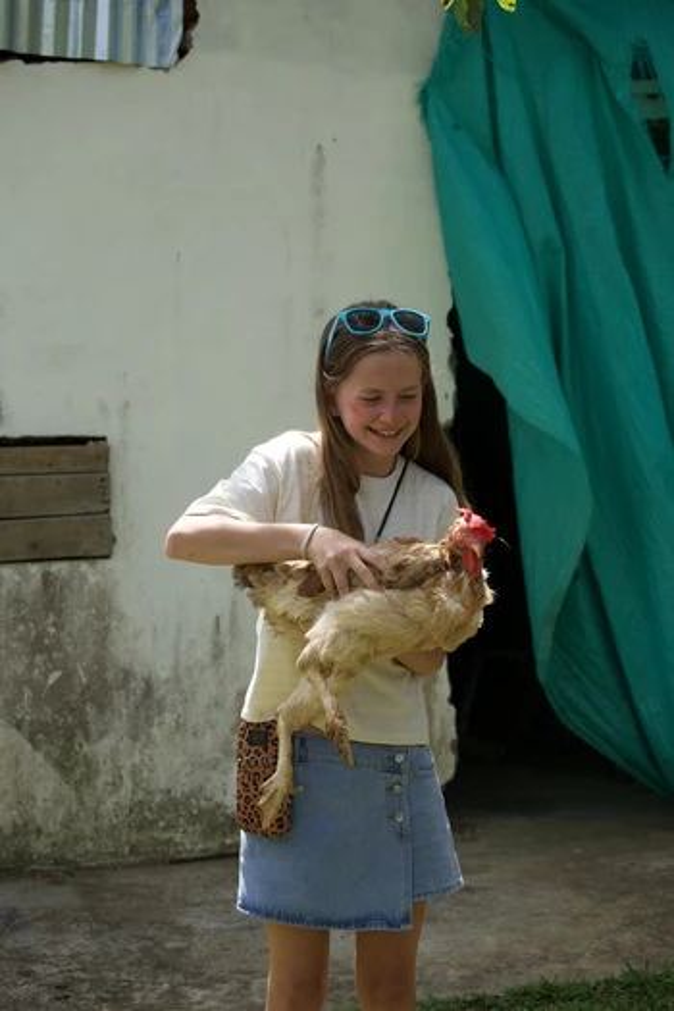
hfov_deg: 18.2
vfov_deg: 27.0
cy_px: 506
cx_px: 337
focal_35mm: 75
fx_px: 2106
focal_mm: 50
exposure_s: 1/1250
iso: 400
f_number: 5
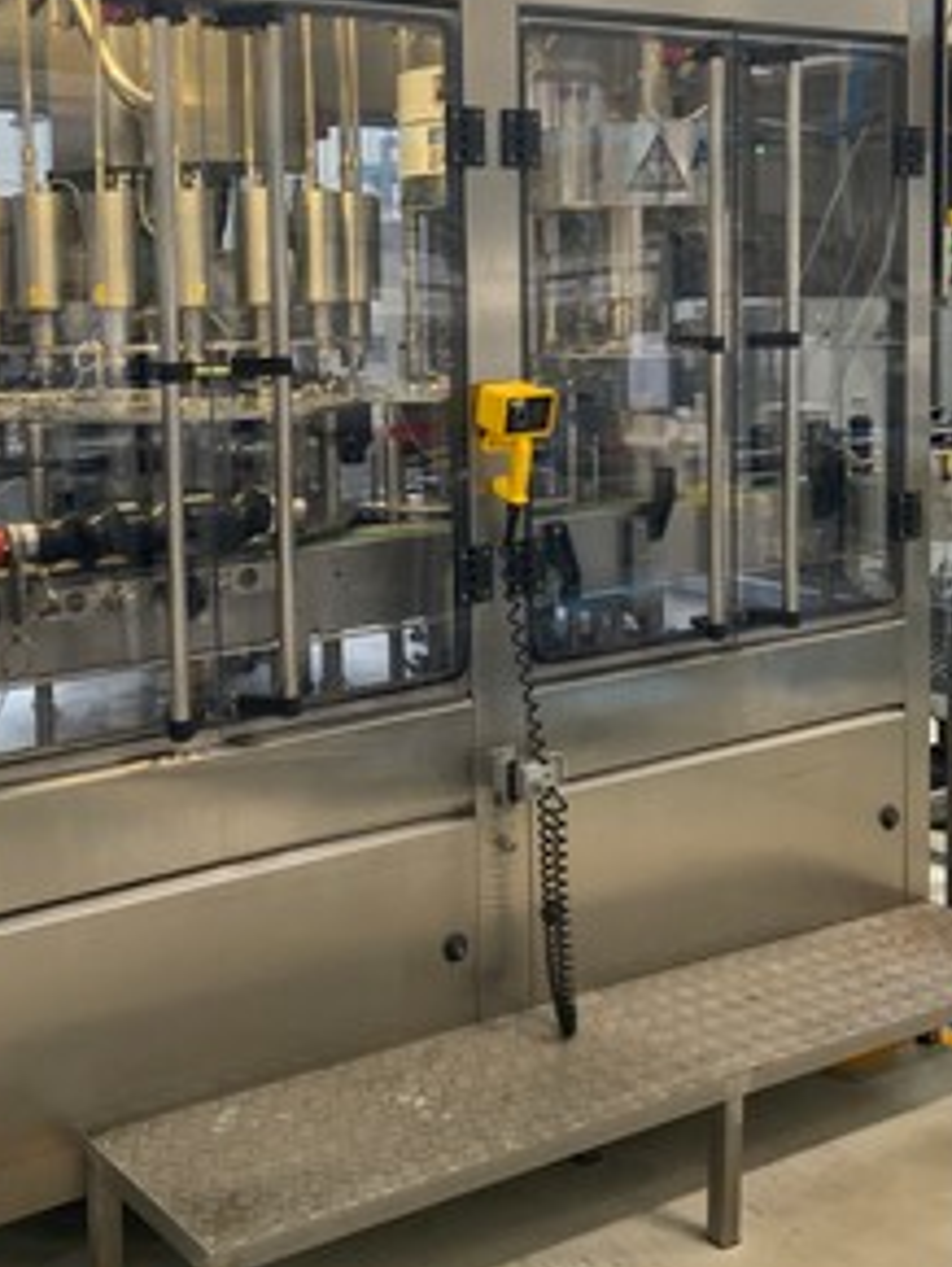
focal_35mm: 48
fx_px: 1758
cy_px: 424
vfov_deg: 39.2
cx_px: 376
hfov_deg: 30.2
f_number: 1.8
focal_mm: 3
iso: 125
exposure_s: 1/50
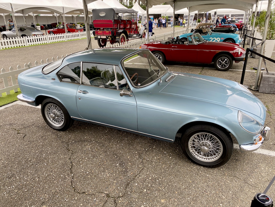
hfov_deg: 67.3
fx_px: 207
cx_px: 138
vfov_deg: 53.1
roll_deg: +1.9
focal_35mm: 26
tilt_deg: -22.4
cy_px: 104
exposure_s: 1/178
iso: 32
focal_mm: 4.25
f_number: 1.8
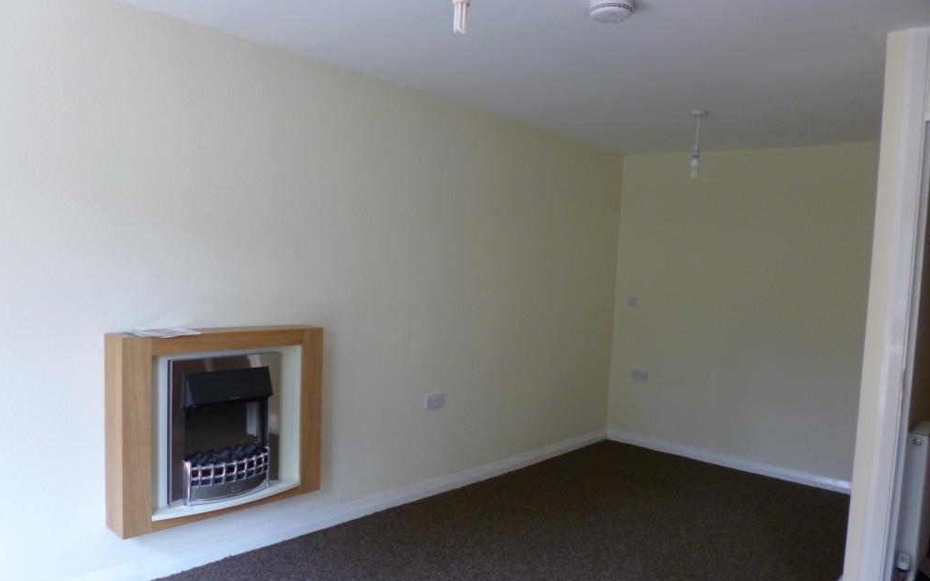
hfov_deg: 70.4
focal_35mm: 26
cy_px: 312
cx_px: 457
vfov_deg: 47.5
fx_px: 659
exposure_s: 1/60
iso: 200
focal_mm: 4.3
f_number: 2.5
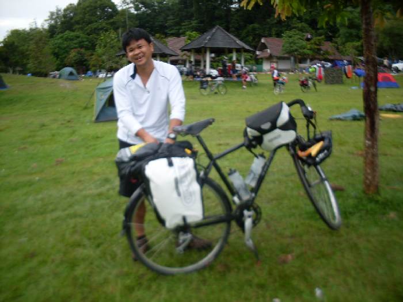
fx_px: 442
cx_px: 202
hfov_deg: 49.0
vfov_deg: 37.7
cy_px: 151
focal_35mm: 38
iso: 80
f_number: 8.4
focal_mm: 6.3
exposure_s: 1/180
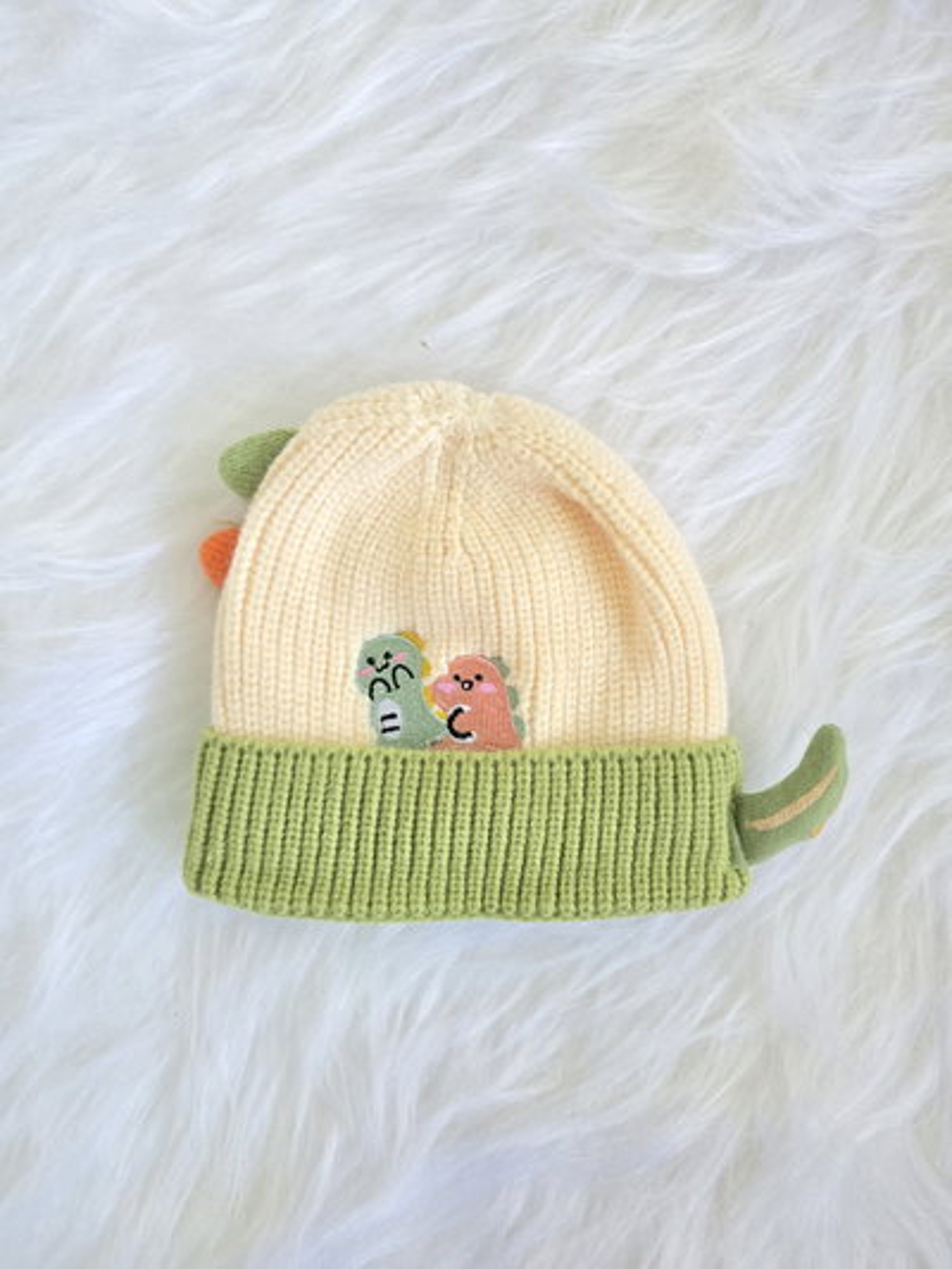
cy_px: 634
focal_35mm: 23
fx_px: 843
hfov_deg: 58.9
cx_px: 476
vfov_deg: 73.9
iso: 500
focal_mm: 6.3
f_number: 1.7
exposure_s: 1/100
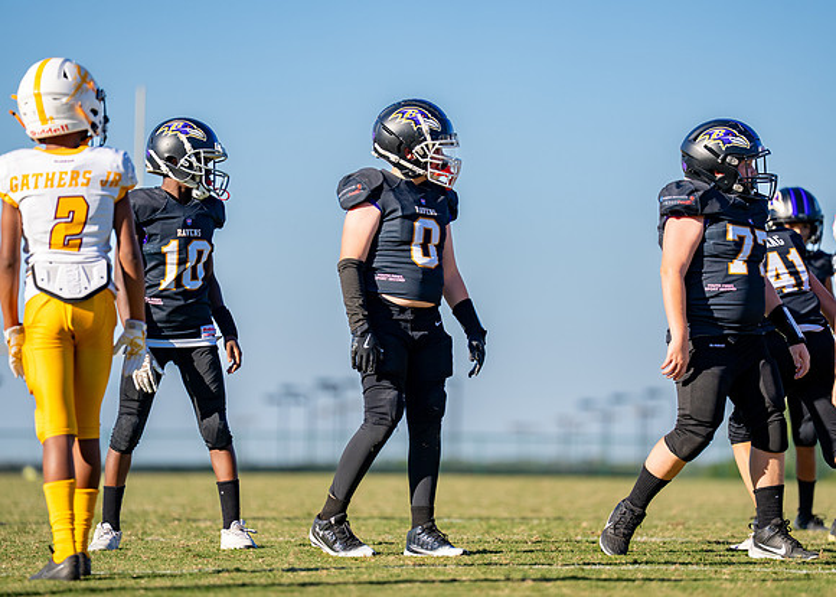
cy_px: 298
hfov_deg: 9.4
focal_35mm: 215
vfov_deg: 6.7
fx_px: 5104
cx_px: 459
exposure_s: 1/2500
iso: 160
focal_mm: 200
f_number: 2.8
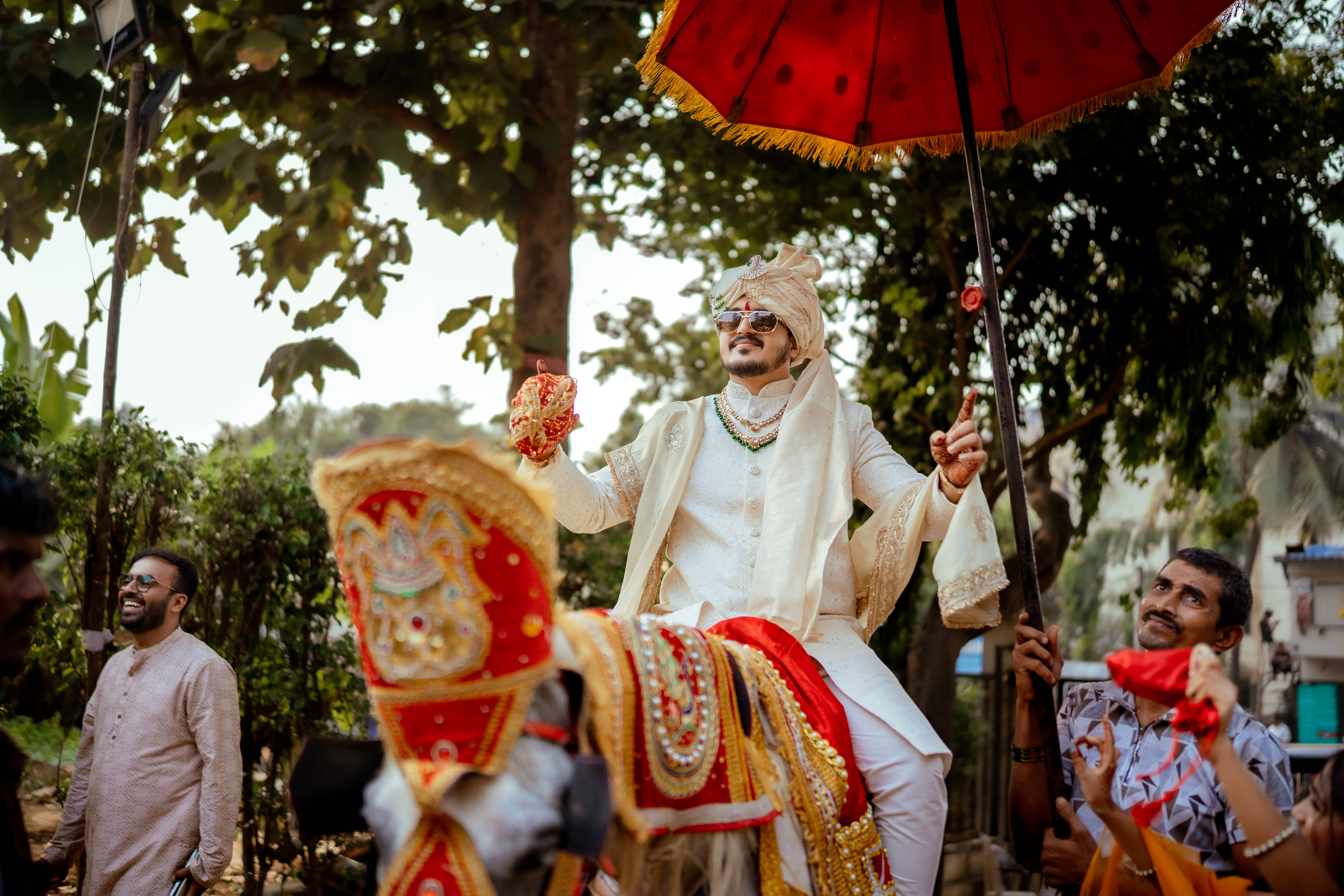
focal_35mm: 35
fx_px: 1307
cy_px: 448
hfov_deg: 54.4
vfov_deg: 37.9
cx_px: 672
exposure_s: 1/2500
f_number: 1.4
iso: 250
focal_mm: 35
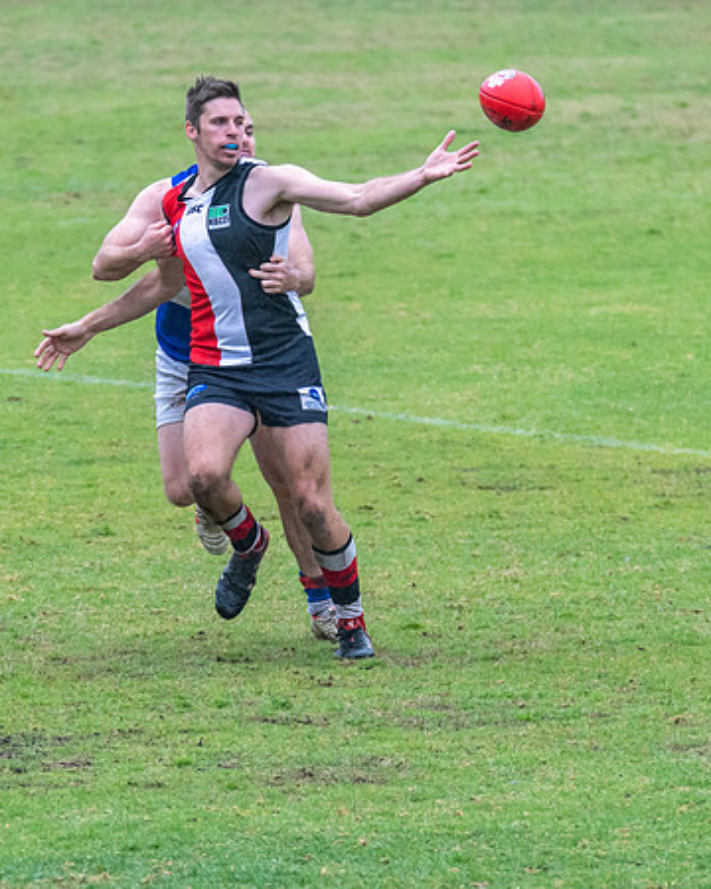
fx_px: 18117
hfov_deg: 2.2
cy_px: 406
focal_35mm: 689
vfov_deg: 2.8
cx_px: 329
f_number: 7.1
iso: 1250
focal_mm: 280
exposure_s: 1/2500
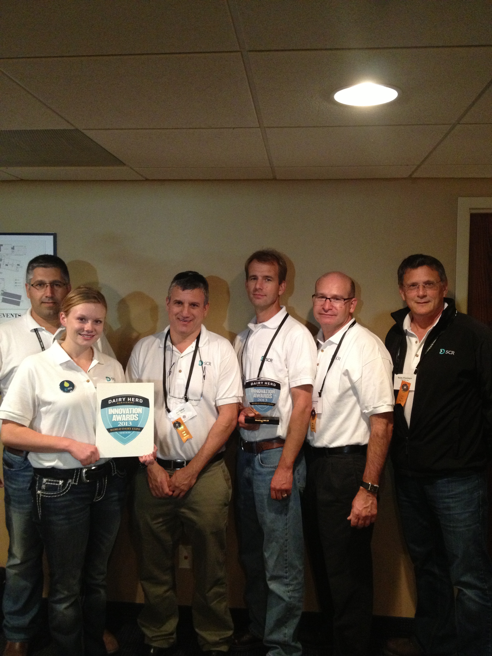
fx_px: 663
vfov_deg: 52.6
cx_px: 246
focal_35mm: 35
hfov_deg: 40.7
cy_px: 328
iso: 320
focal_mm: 4.28
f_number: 2.4
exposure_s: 1/20
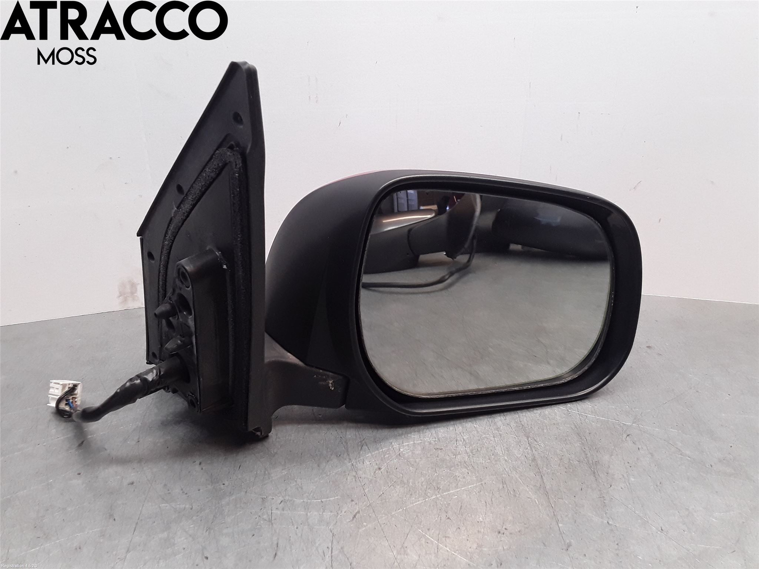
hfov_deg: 63.4
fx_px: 614
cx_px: 380
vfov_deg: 49.7
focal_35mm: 28
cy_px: 284
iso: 100
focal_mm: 2.91
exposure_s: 1/106
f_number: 1.9
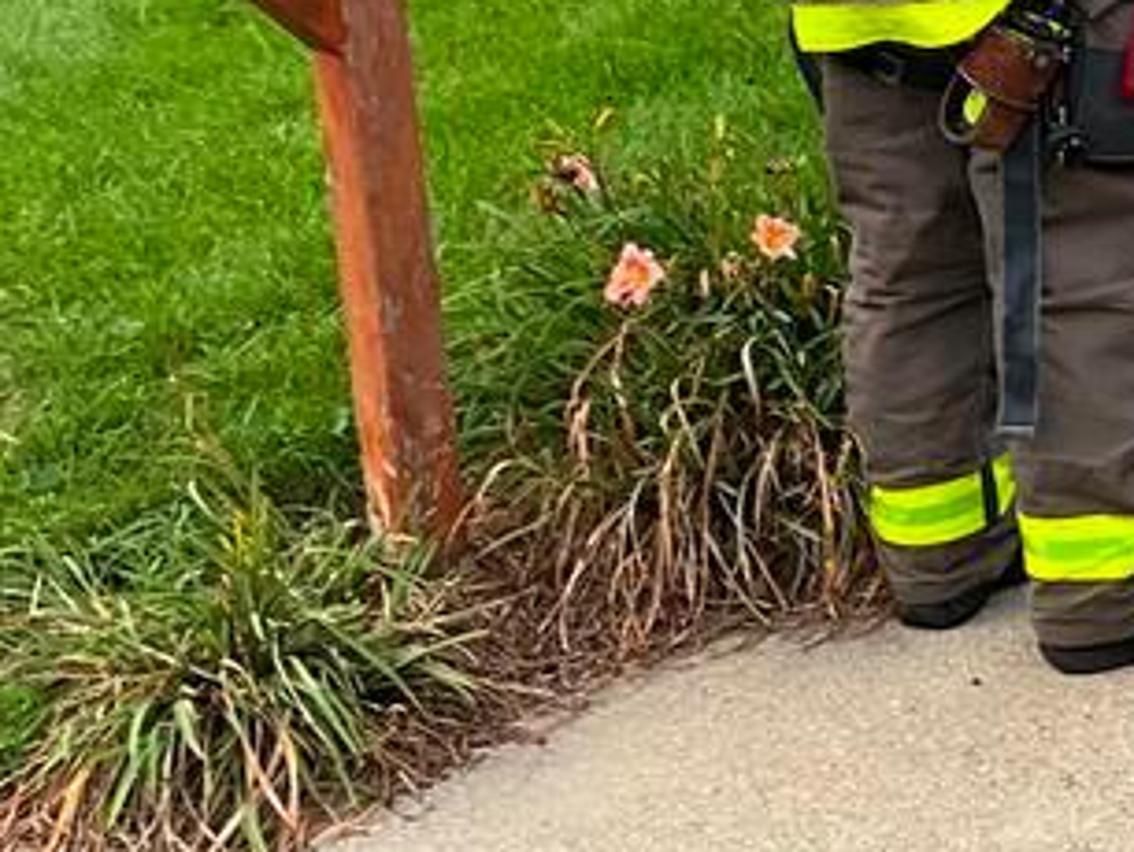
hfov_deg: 19.4
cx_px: 1241
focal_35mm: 97
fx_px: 3180
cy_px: 333
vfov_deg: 15.3
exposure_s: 1/122
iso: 50
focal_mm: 3
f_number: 1.8
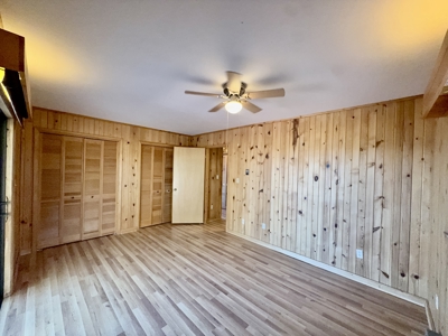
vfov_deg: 85.7
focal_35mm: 14
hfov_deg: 102.1
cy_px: 168
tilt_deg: -0.2
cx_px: 224
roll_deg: -1.8
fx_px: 181
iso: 320
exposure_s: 1/120
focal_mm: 2.22
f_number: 2.2
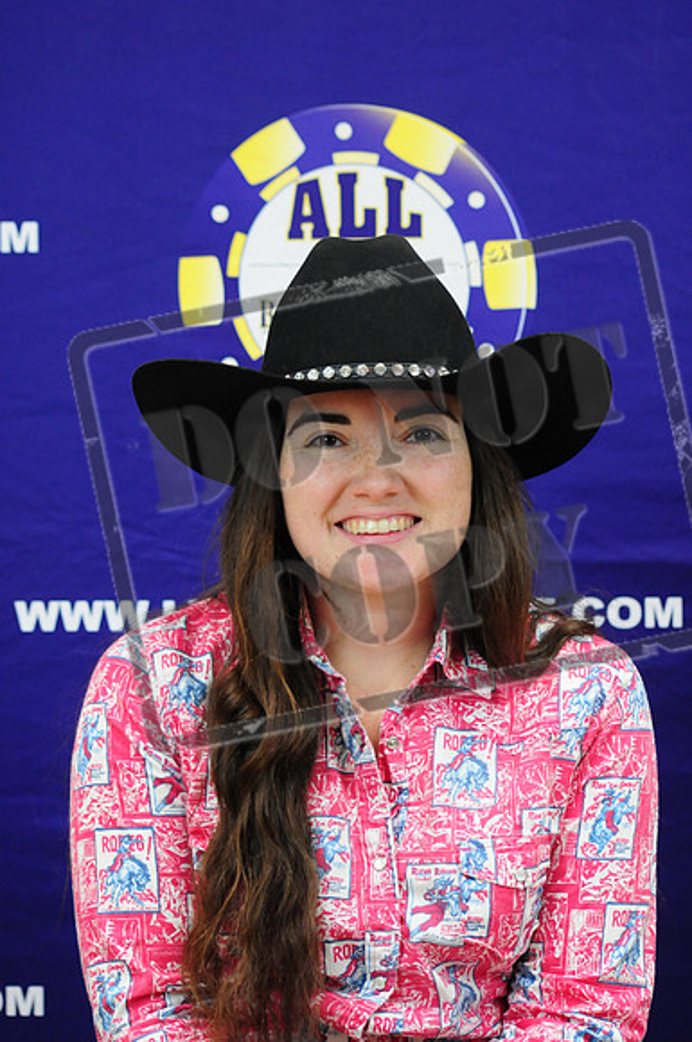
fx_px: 3036
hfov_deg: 13.0
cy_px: 521
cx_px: 346
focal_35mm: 105
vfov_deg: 19.5
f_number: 4
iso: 1250
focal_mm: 70
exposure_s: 1/125
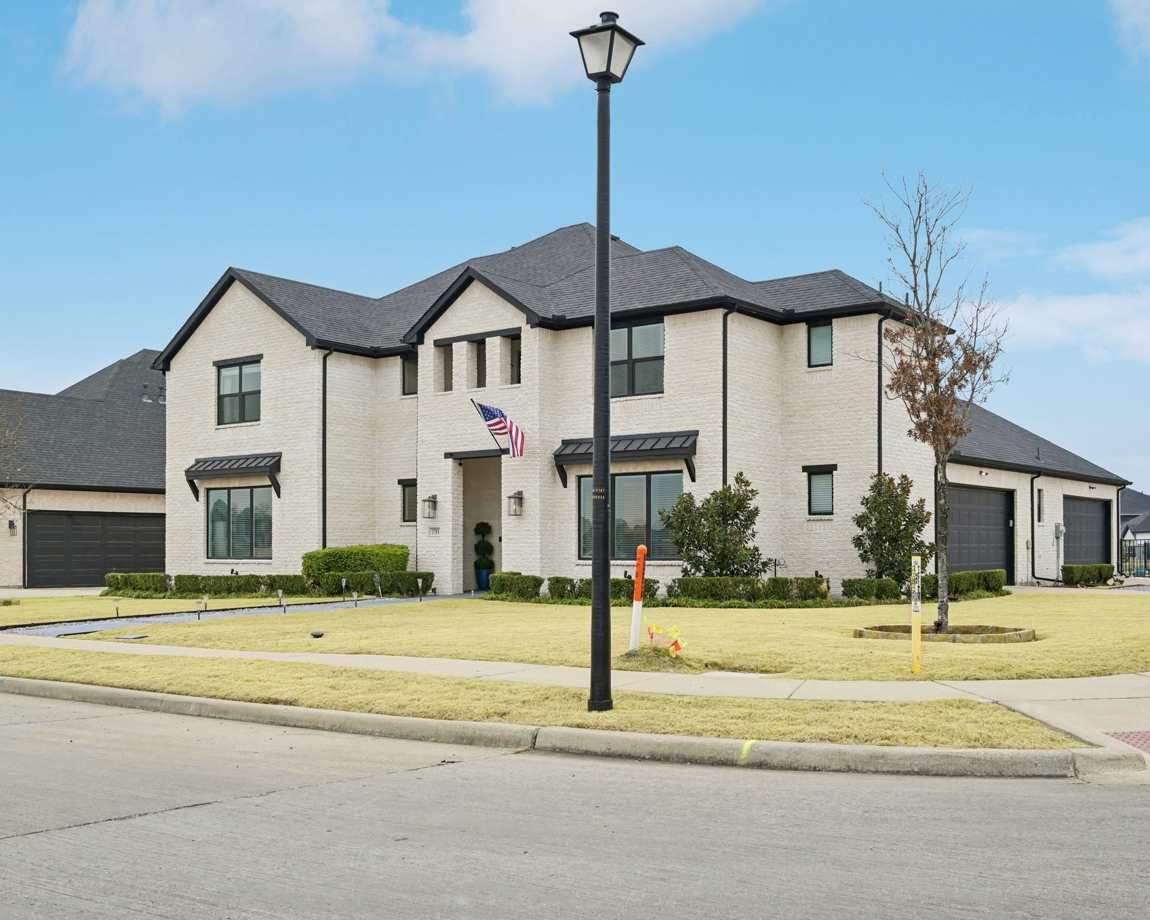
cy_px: 458
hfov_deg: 52.8
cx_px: 572
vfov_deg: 43.4
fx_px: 1157
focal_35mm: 34
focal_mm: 30
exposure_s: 1/400
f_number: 8
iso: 400
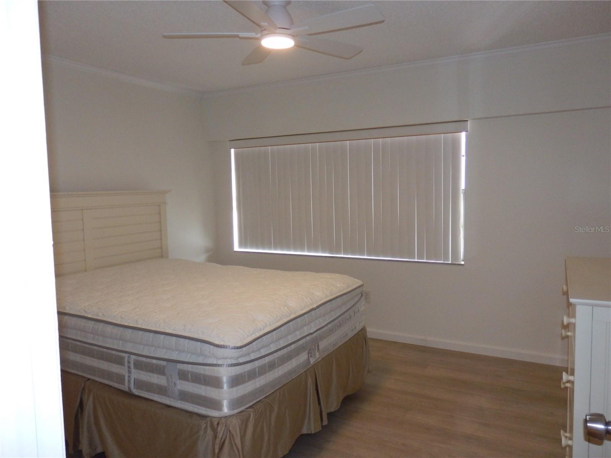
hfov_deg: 69.4
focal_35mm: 25
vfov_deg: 54.9
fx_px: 441
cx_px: 306
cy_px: 229
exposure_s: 1/30
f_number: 3
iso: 400
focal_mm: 4.5
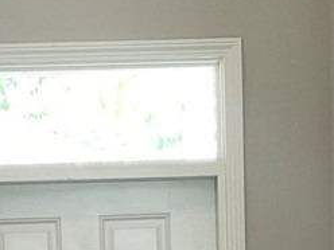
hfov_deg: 12.2
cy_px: 509
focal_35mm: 161
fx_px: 1553
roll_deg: +1.8
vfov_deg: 8.7
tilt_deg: -4.8
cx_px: 97
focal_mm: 5.1
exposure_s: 1/60
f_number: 1.6
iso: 80
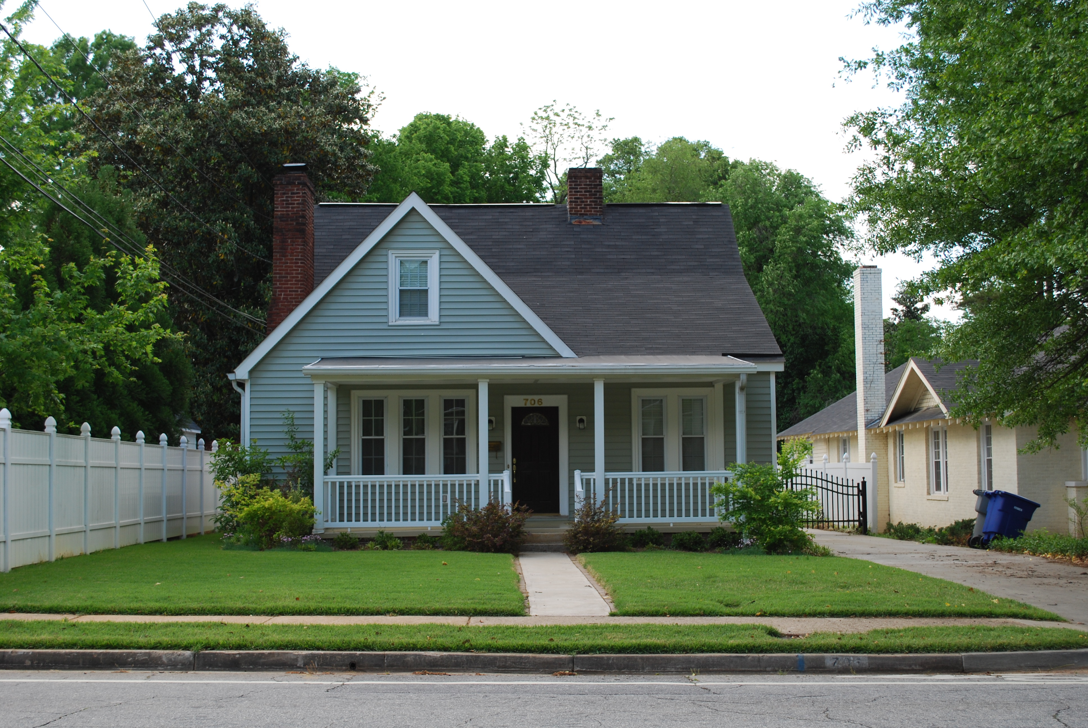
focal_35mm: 48
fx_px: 1452
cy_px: 364
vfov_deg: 28.2
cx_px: 544
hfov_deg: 41.1
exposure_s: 1/125
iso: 140
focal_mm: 32
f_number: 5.6
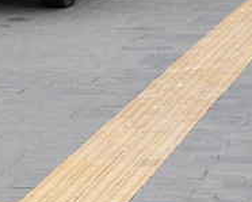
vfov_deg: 6.2
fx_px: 1761
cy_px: -326
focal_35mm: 236
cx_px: -290
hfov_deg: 7.8
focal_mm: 26
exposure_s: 1/250
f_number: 7.1
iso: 200
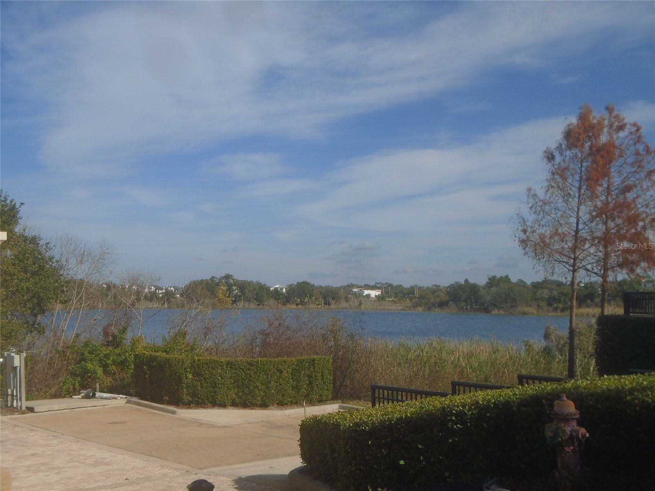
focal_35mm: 42
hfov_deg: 44.8
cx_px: 328
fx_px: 795
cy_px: 246
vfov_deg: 34.3
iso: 100
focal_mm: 7.4
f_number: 10.3
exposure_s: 1/250
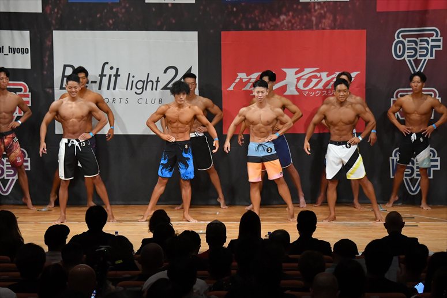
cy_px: 149
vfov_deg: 9.1
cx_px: 224
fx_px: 1862
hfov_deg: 13.7
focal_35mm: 150
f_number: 5.6
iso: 6400
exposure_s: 1/400
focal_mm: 100
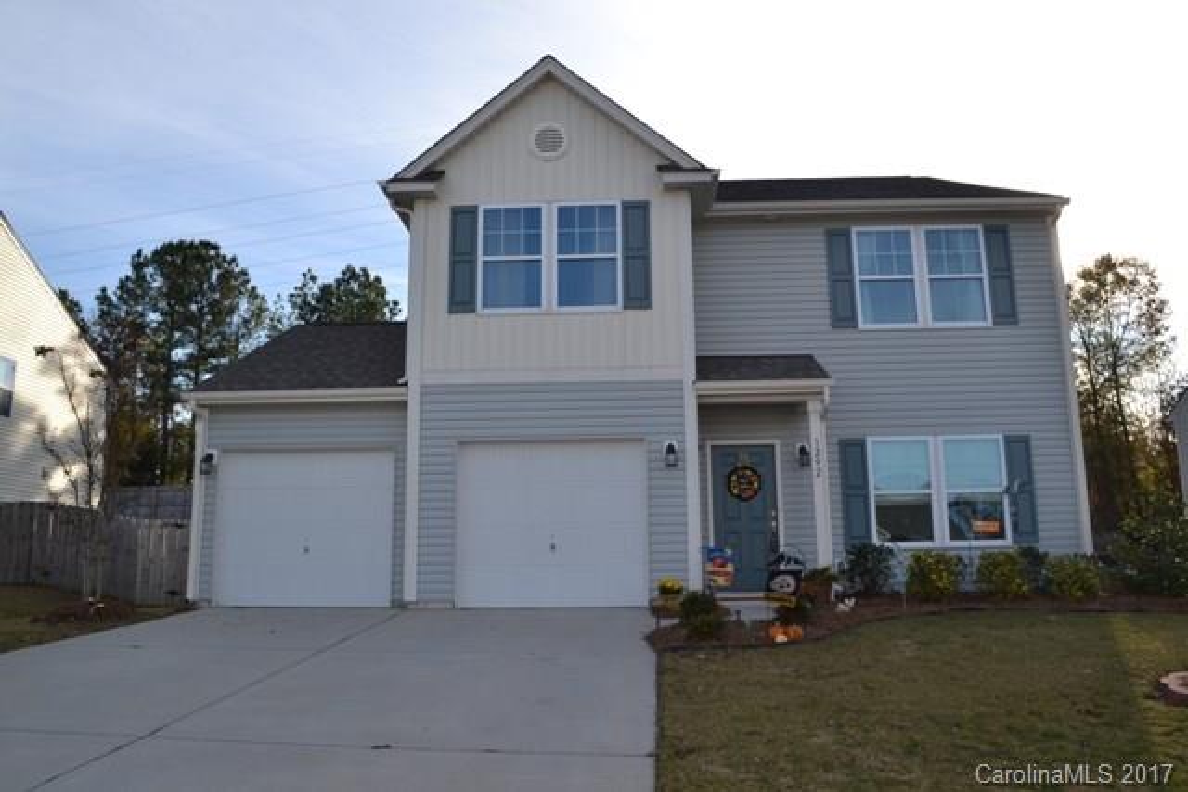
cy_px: 396
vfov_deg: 48.0
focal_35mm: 27
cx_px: 594
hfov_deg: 67.4
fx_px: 891
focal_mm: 18
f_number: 8
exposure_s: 1/200
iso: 100
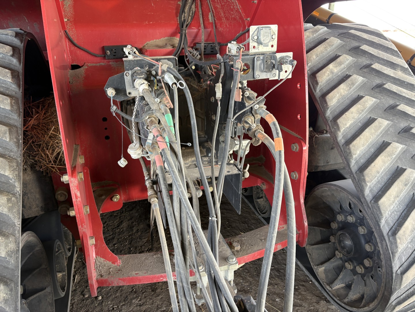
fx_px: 312
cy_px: 156
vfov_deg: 53.1
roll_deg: +0.4
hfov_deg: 67.3
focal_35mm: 26
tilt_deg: -21.6
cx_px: 208
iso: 125
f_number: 1.6
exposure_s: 1/90
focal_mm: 5.96
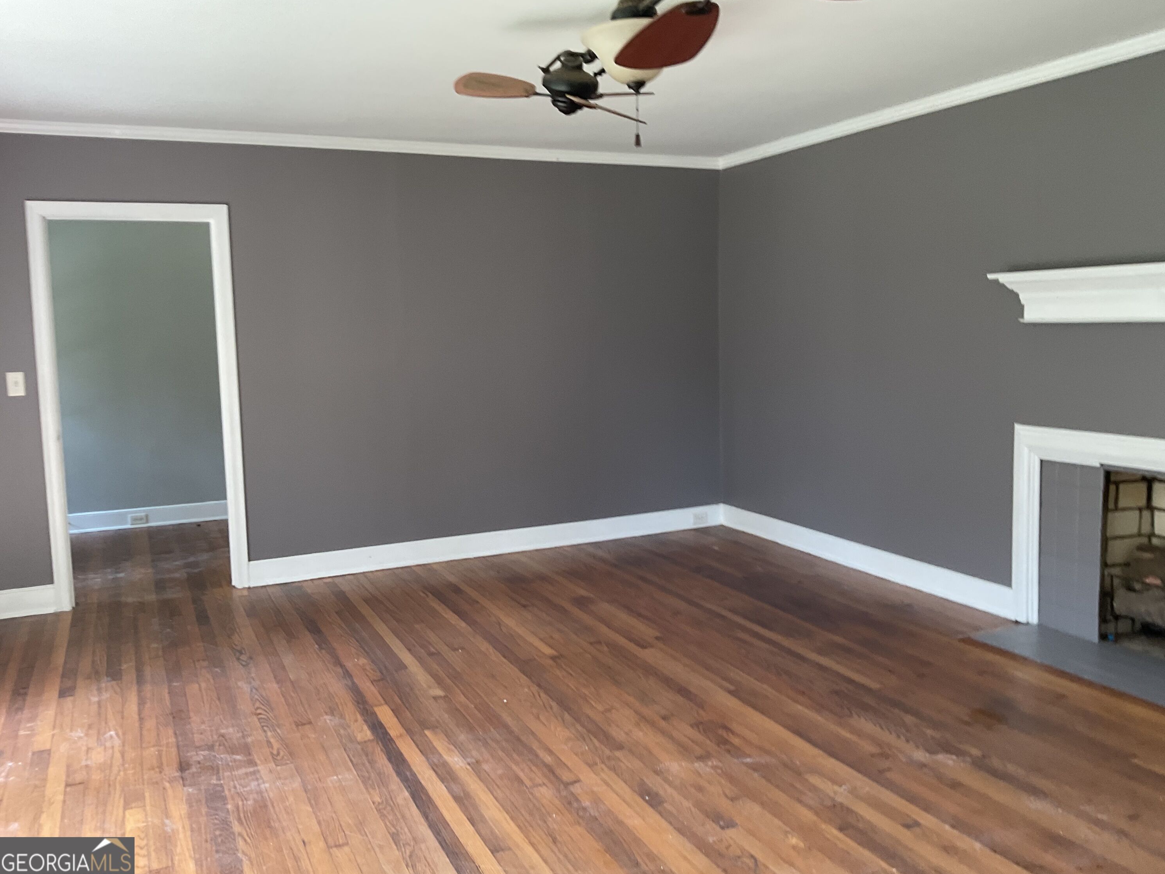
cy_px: 430
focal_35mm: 30
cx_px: 602
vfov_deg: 46.8
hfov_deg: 60.0
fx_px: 1010
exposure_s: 1/60
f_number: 1.8
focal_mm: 3
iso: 40
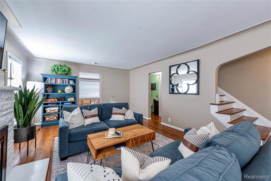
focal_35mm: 14
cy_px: 90
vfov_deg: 81.2
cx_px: 136
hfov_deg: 104.2
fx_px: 105
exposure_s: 1/13
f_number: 7.1
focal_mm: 14
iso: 200
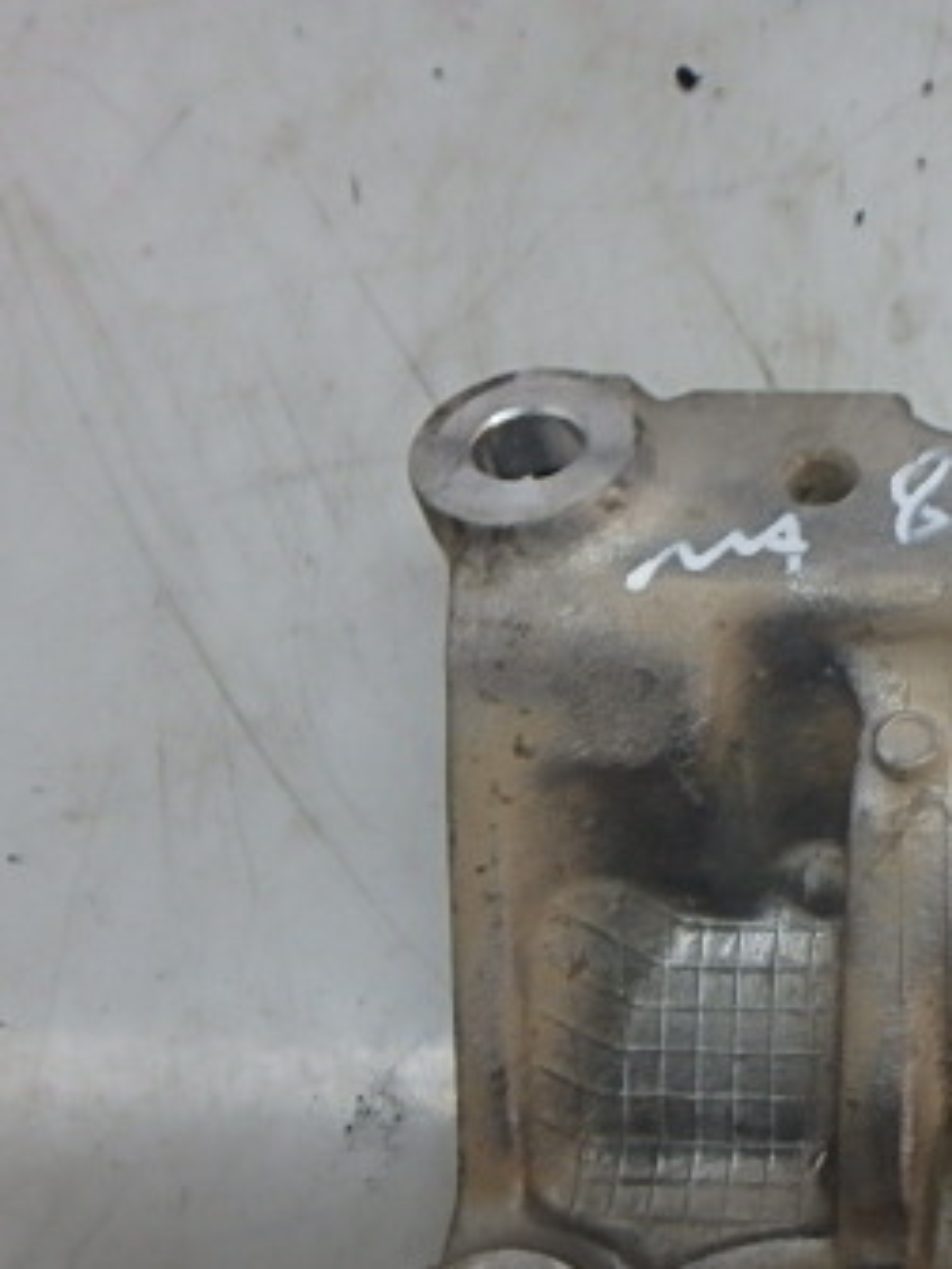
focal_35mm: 40
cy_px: 793
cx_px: 1058
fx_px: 1467
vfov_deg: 46.4
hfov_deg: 31.7
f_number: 3.5
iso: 200
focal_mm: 3.7
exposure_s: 1/50
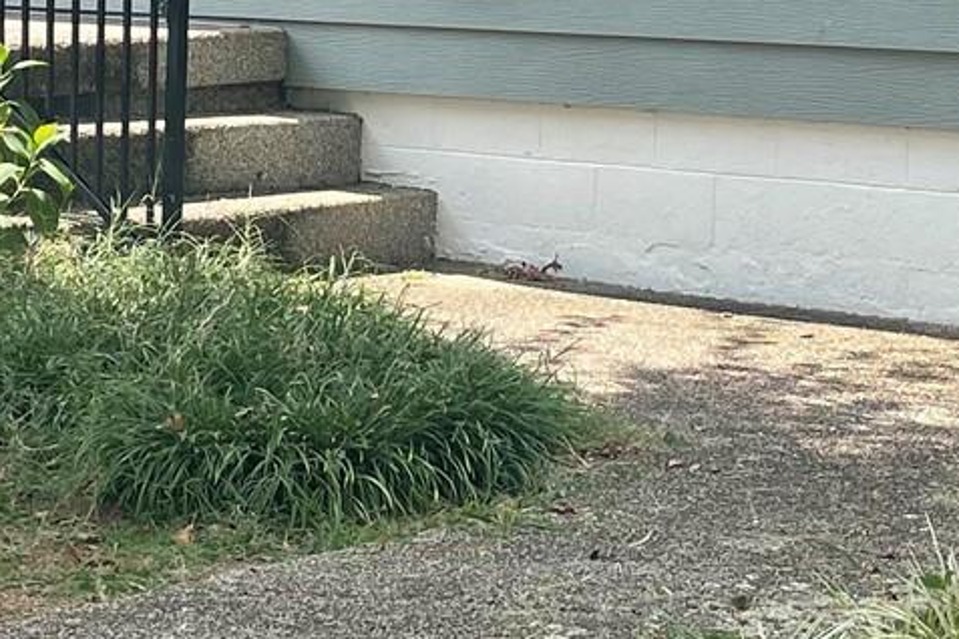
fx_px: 3090
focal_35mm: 116
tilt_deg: -0.5
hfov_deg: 17.6
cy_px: -2
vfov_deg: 11.7
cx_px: 314
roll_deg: -1.0
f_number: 1.6
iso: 32
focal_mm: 4.2
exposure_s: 1/868
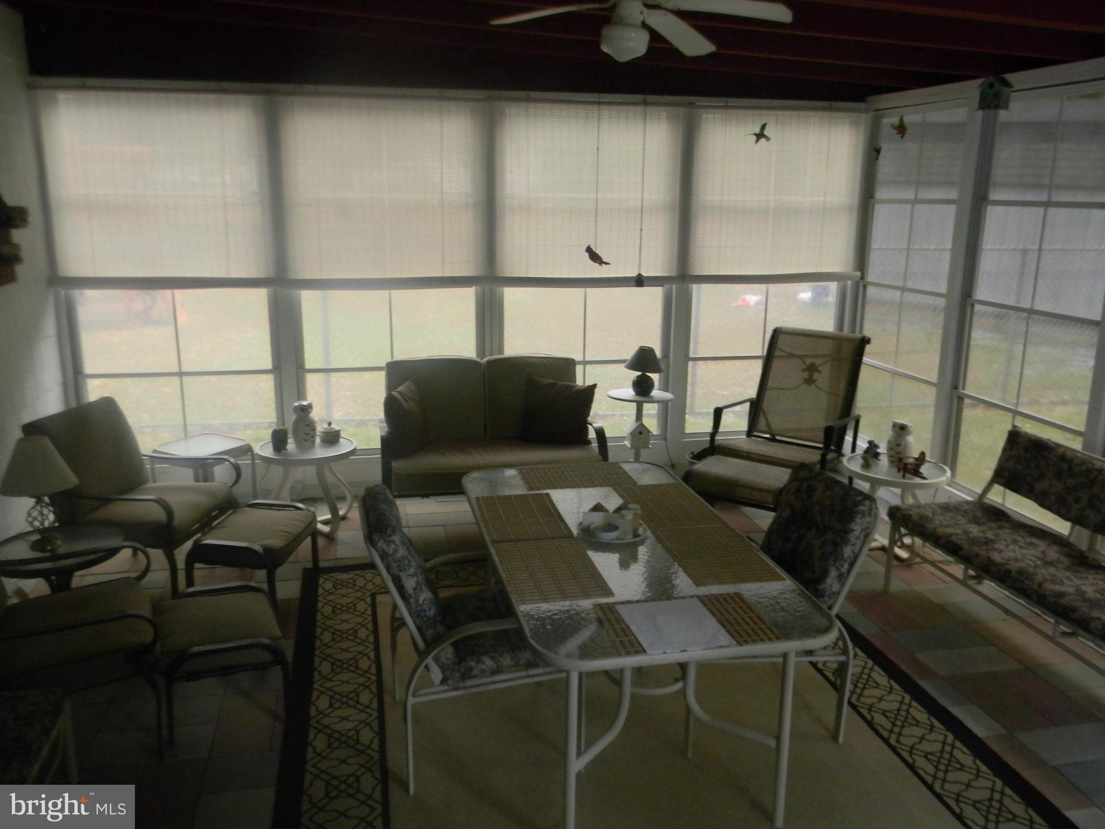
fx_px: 894
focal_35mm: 28
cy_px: 414
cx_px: 552
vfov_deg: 49.7
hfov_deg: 63.4
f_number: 3.5
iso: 313
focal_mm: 5
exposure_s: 1/30
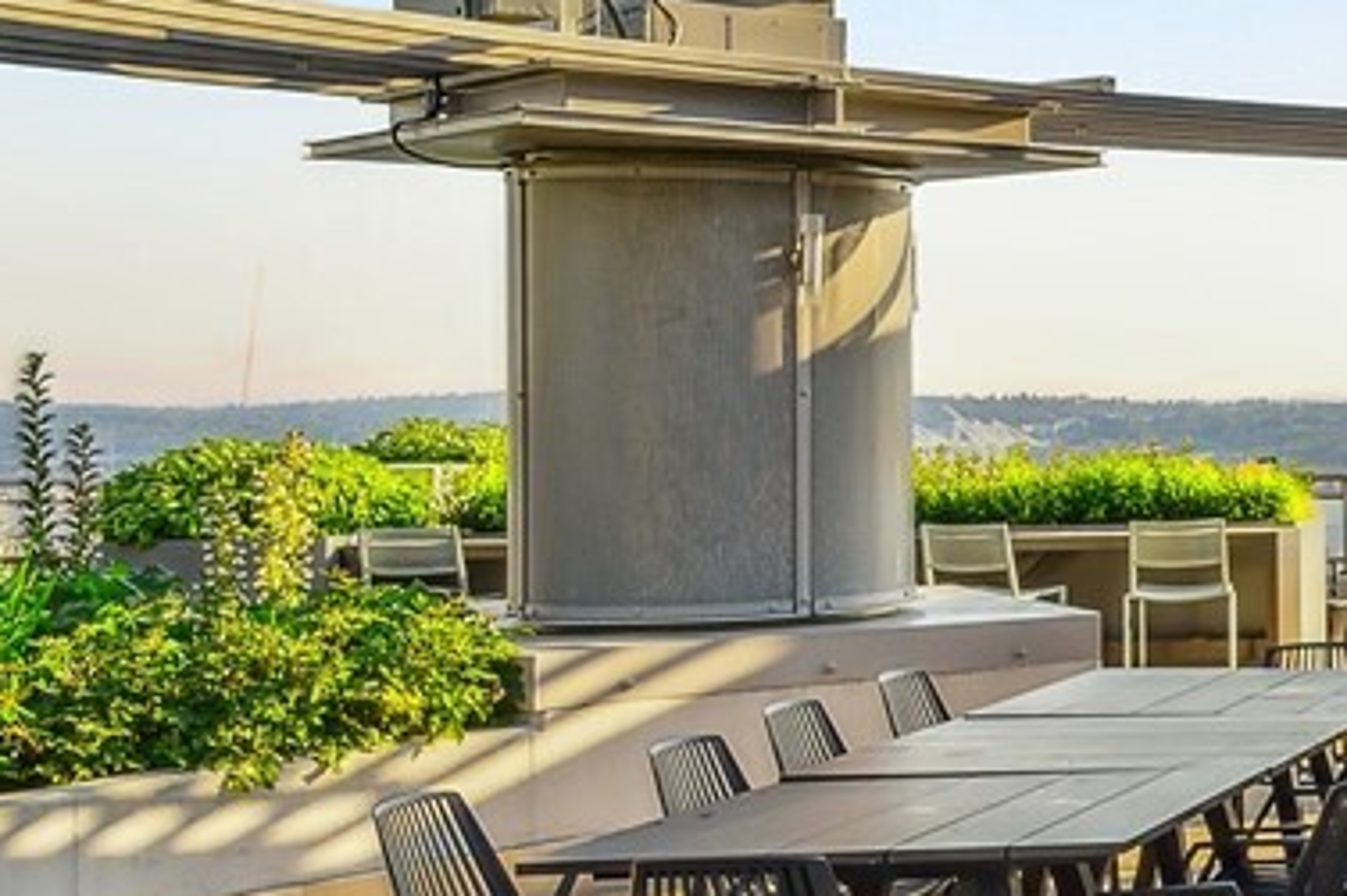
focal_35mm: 63
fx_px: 2356
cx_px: 2328
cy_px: 377
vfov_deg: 21.5
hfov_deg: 22.1
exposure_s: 1/400
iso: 200
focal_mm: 14
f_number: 8
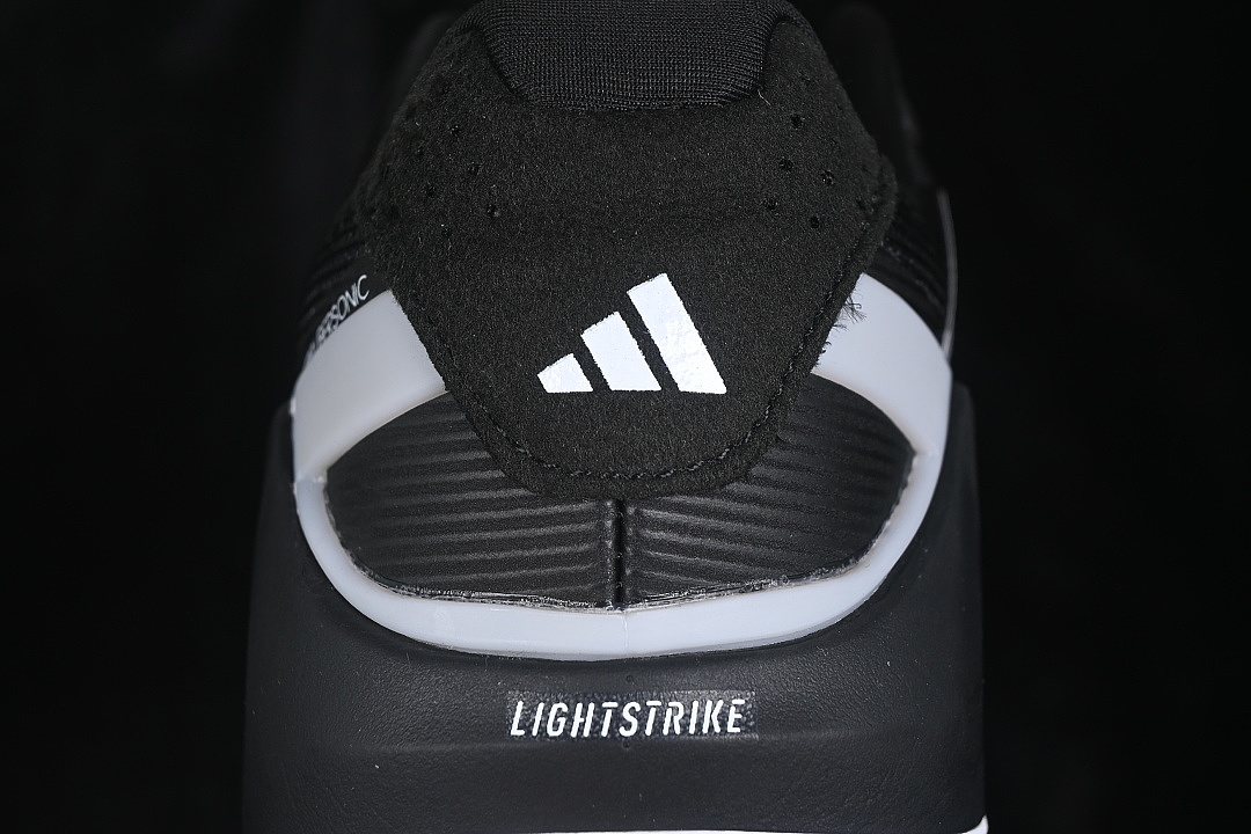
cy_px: 417
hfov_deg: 27.0
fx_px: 2606
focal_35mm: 75
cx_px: 626
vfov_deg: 18.2
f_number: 6.3
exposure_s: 1/60
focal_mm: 50
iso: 160
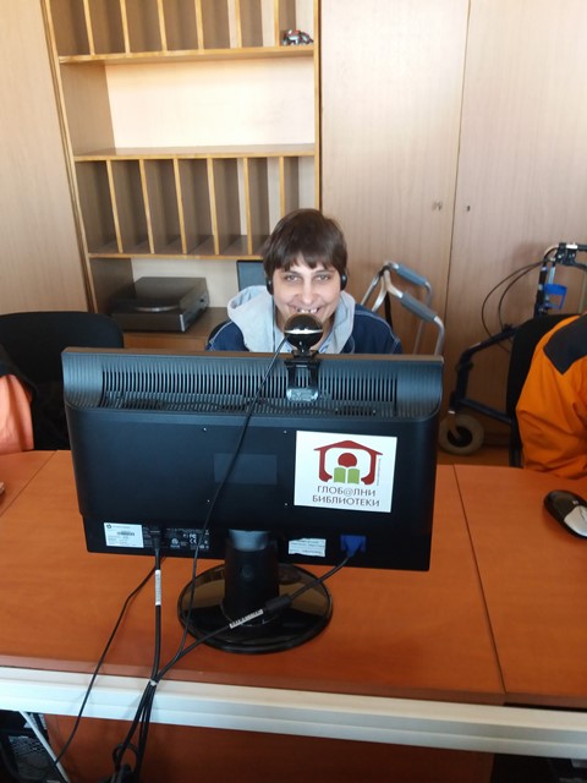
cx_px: 294
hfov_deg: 49.7
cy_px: 392
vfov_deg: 63.4
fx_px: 633
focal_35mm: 28
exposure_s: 1/20
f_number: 1.9
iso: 160
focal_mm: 3.7
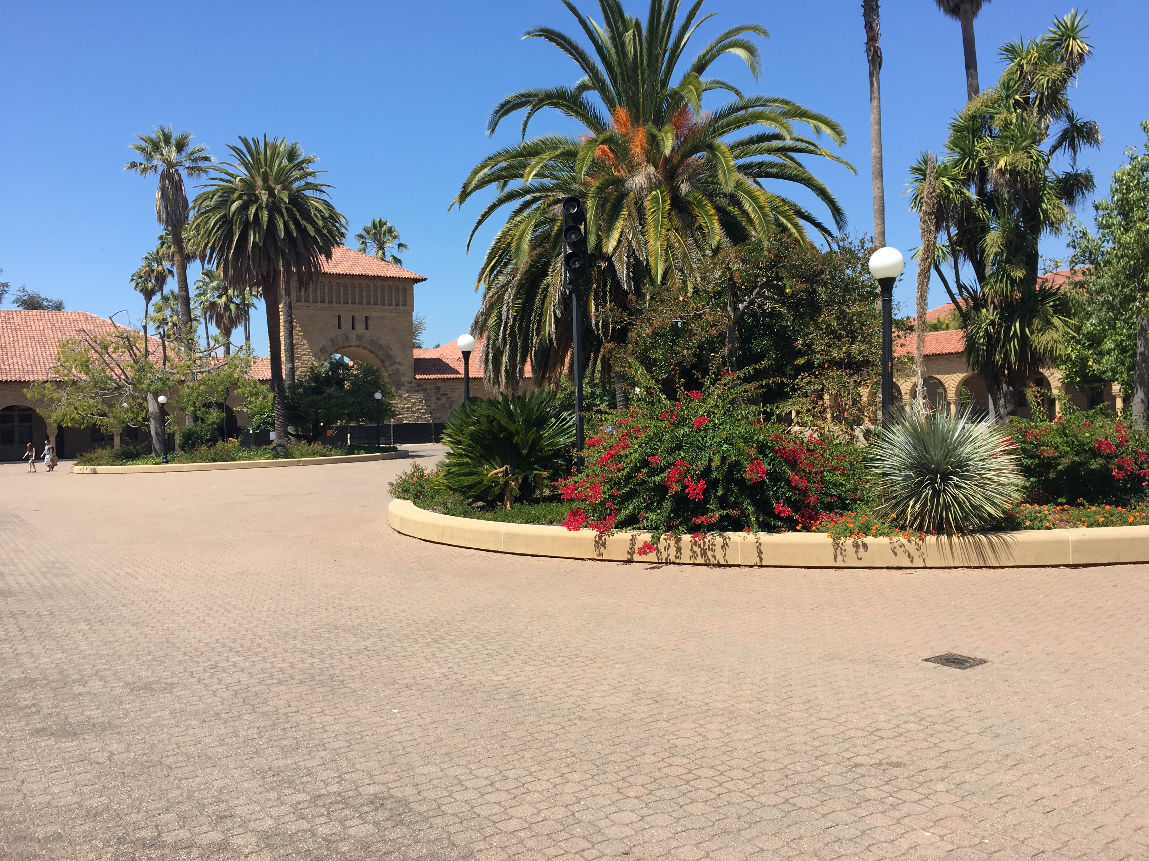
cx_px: 574
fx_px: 963
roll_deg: +0.7
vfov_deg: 48.2
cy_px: 430
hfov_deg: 61.7
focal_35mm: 29
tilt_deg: -2.3
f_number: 2.2
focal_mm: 4.15
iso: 25
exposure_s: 1/1115
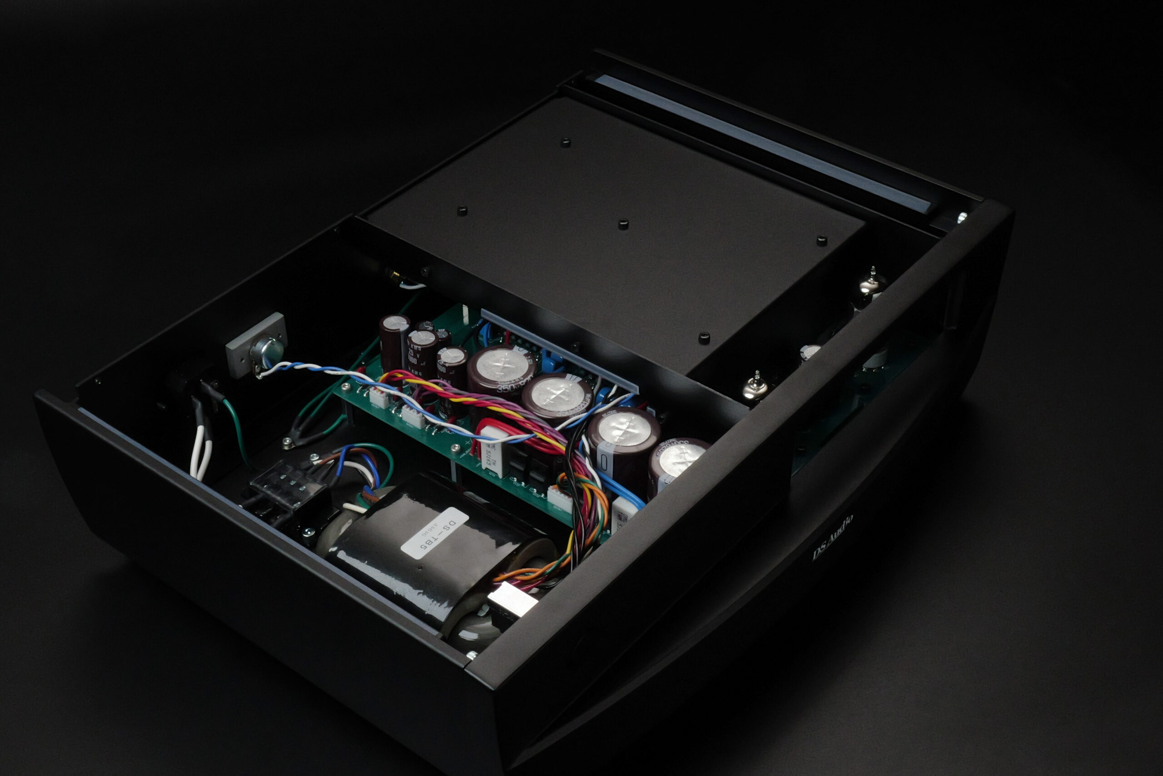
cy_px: 388
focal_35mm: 51
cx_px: 582
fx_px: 1648
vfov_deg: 26.5
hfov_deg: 38.9
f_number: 22
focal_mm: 34
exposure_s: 1/10
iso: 6400
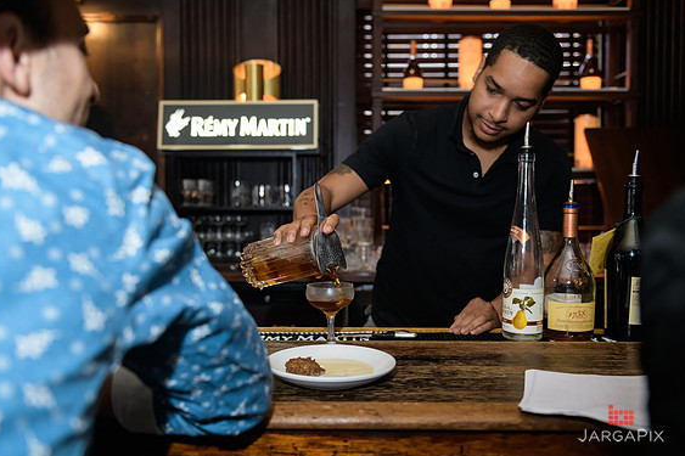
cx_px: 342
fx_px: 628
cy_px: 233
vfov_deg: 39.9
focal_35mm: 33
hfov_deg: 57.2
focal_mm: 32
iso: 1000
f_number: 3.2
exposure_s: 1/125
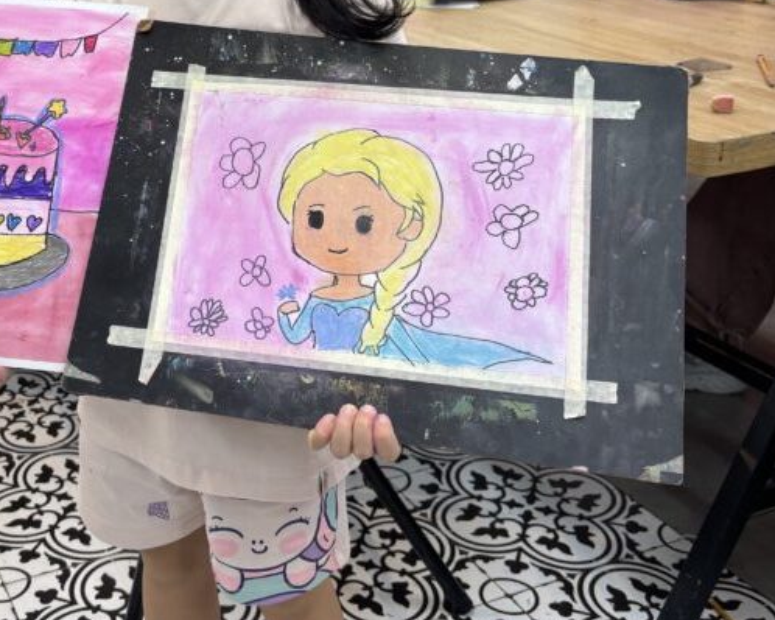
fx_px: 1169
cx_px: 202
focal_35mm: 51
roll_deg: +0.8
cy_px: 111
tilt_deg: -15.9
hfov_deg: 35.9
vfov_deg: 28.9
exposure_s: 1/100
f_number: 1.6
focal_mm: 5.96
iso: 40
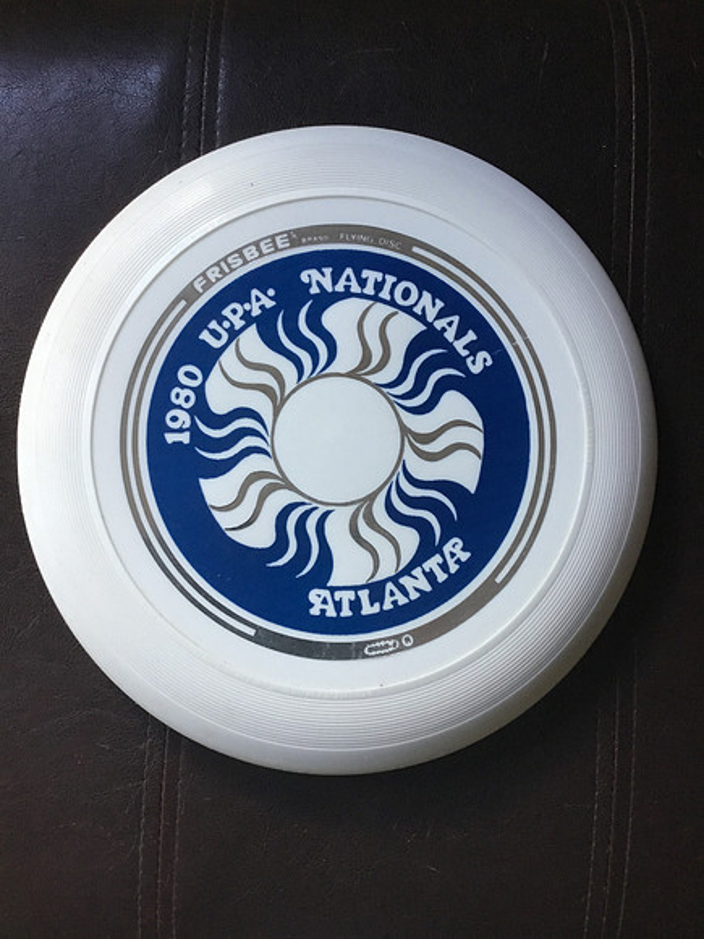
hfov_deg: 45.4
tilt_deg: -87.5
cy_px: 470
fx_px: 841
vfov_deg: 58.4
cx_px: 352
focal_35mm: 31
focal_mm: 3.3
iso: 125
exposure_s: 1/30
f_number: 2.4
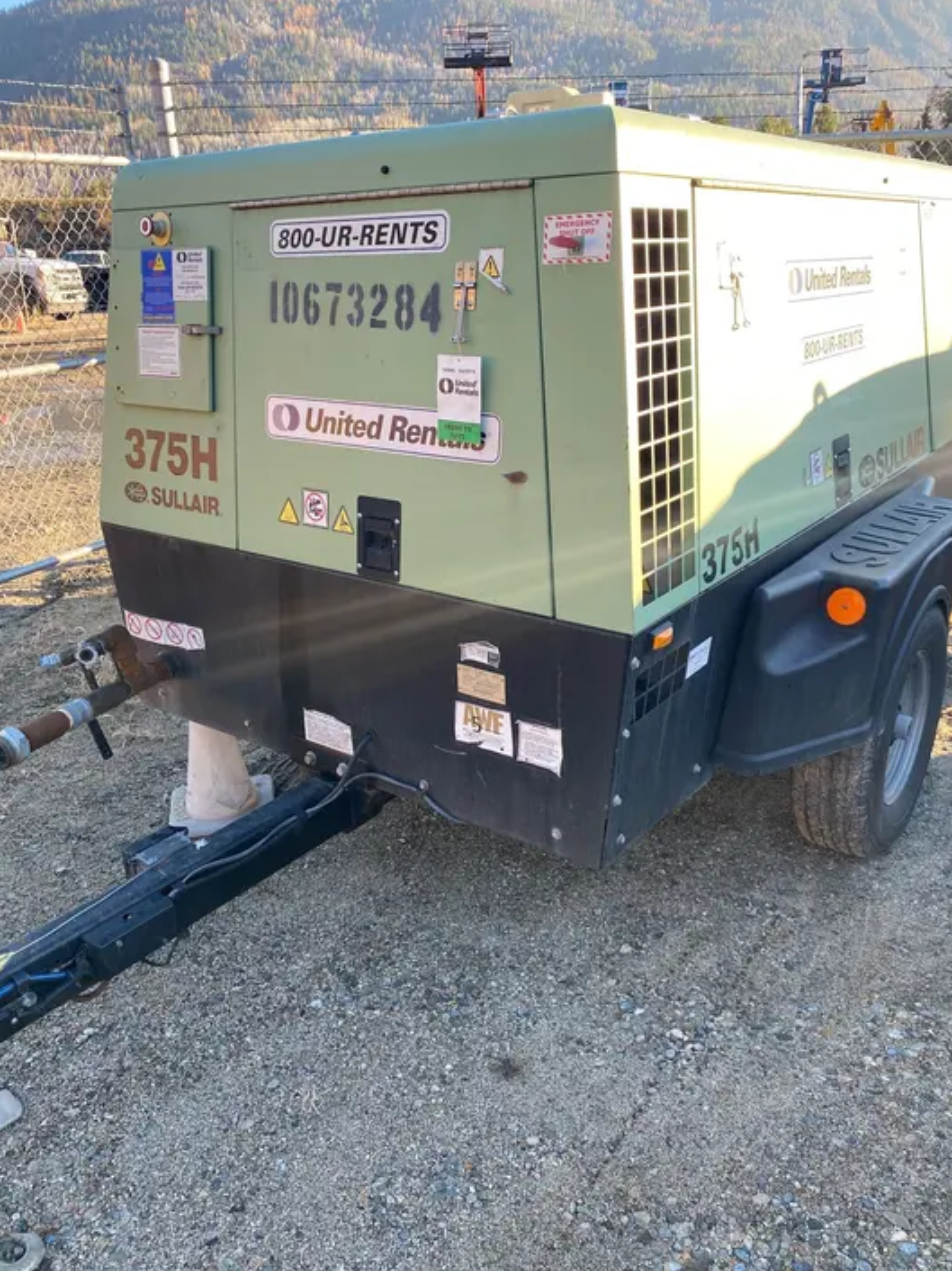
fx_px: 991
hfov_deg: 51.3
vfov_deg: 65.3
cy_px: 653
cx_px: 477
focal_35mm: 27
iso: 32
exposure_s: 1/222
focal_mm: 4.25
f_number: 1.8
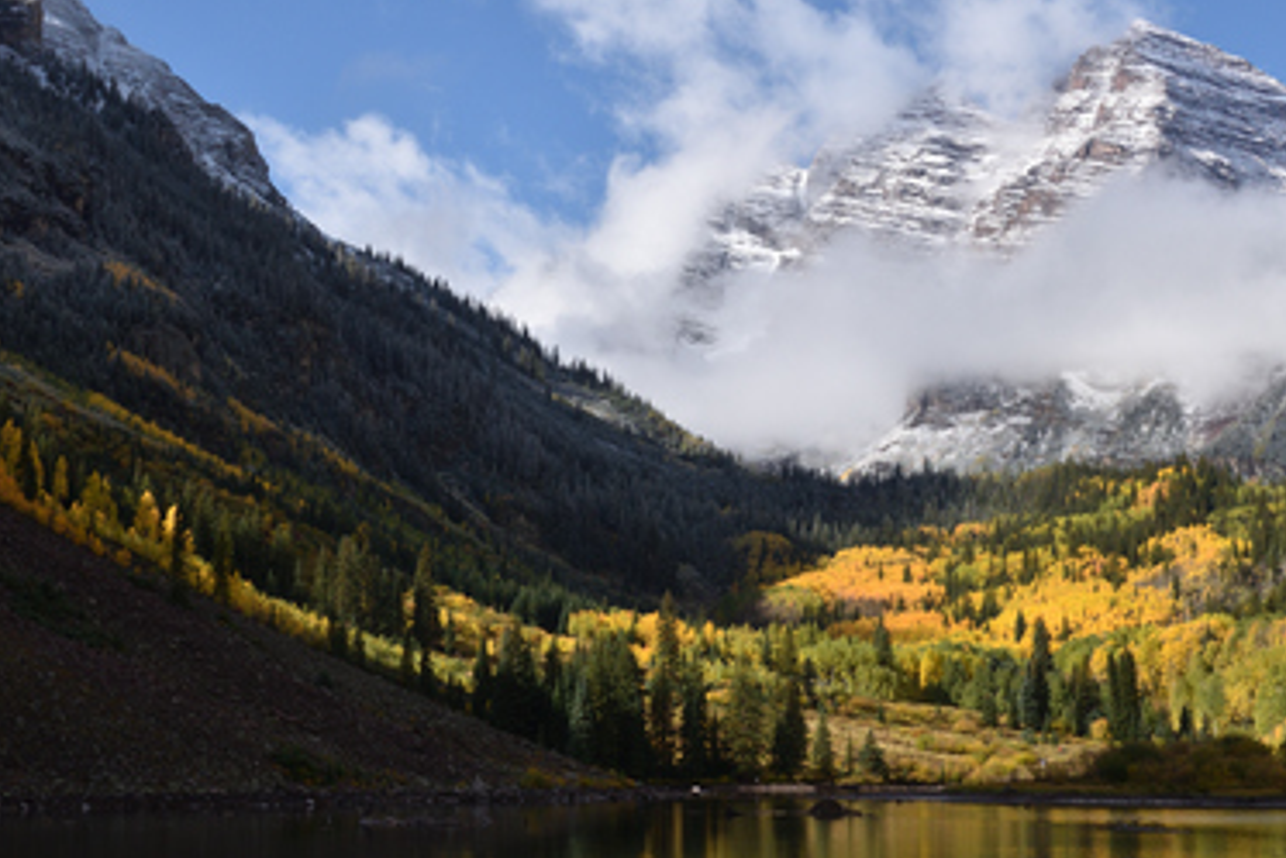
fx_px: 2573
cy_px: 591
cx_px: 603
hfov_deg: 28.1
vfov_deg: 18.9
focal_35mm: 72
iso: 200
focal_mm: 32
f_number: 11
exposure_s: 1/400
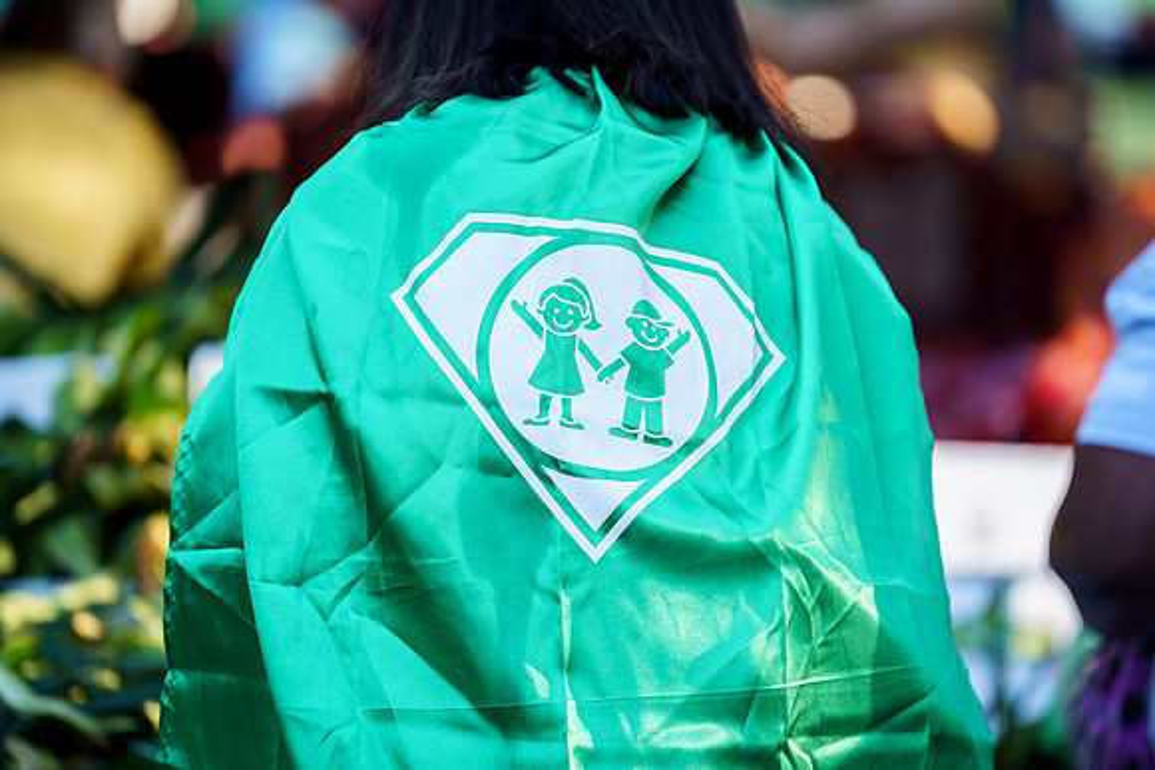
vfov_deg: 6.9
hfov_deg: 10.3
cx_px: 578
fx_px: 6418
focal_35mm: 200
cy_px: 385
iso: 500
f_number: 2.8
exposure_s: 1/320
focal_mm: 200
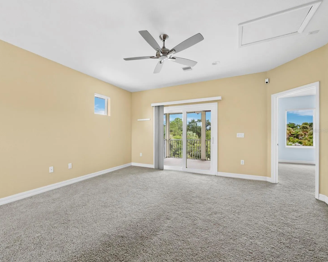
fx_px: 146
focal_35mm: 15
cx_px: 150
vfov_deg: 84.0
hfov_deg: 96.6
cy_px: 131
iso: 400
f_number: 11
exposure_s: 1/2.5
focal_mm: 7
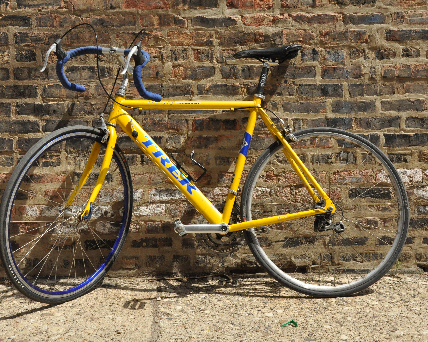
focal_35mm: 48
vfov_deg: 31.5
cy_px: 172
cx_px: 207
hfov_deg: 38.8
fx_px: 608
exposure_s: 1/3200
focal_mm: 28
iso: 1600
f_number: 9
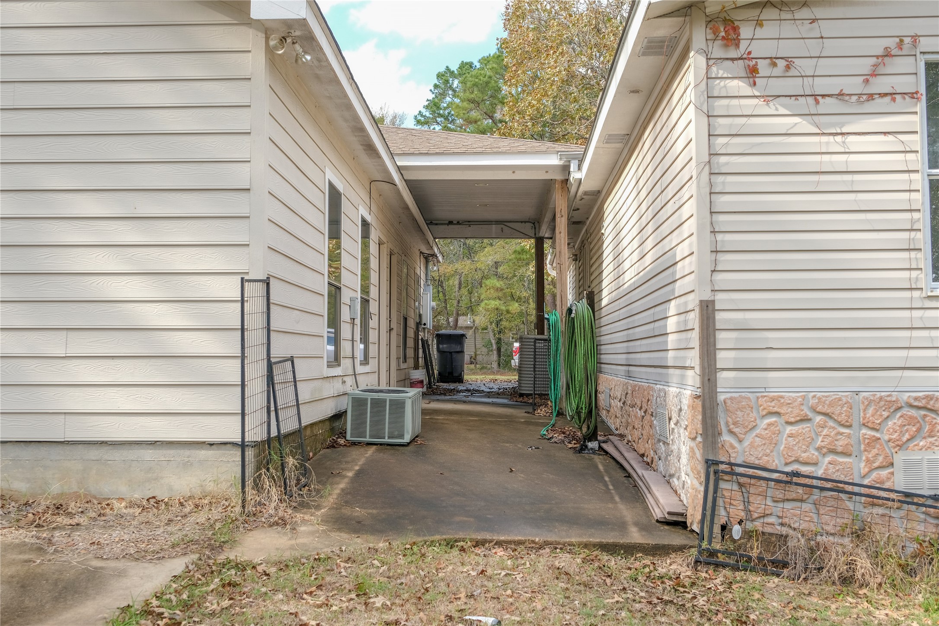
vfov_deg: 36.9
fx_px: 939
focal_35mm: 36
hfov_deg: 53.1
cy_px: 313
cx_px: 470
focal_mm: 24.2
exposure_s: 1/125
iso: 160
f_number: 5
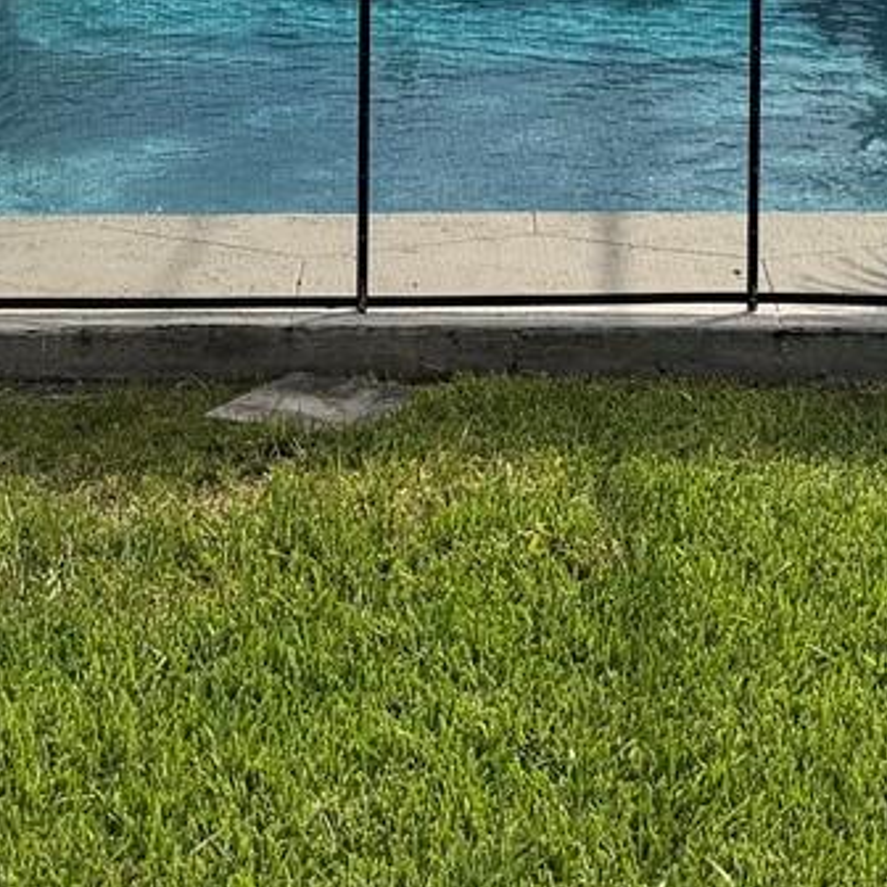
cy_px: -180
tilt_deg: -5.8
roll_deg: +0.4
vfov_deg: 16.5
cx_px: 610
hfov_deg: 17.2
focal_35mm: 101
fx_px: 2928
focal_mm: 6.76
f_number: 1.78
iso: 80
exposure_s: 1/5714
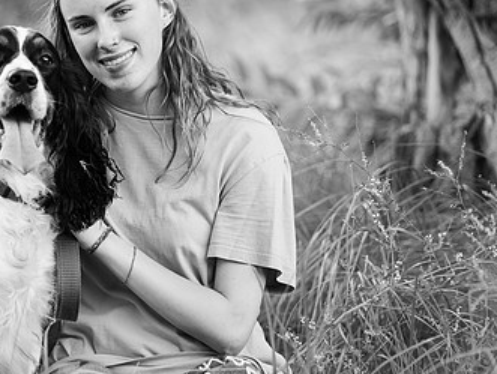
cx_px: 77
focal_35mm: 161
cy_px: 172
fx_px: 2314
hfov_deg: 12.2
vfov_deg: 9.2
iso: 400
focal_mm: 85
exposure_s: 1/320
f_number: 2.5
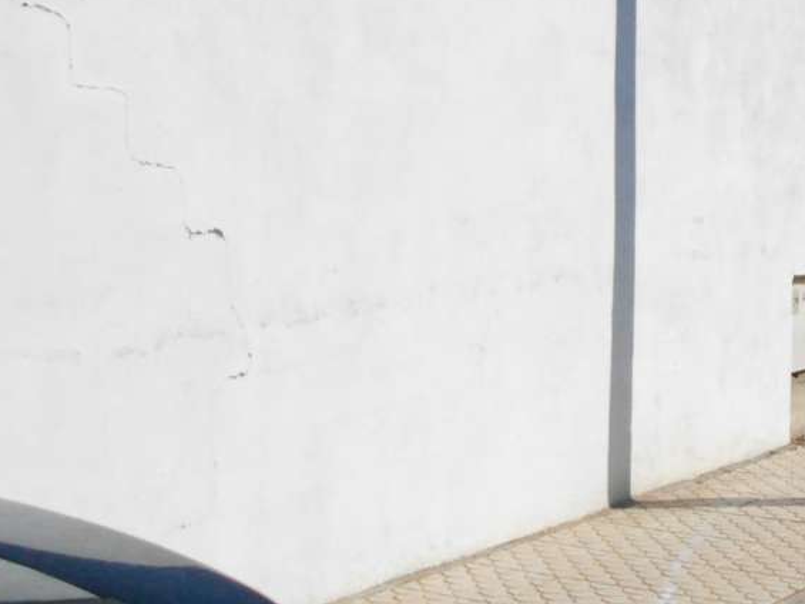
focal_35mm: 69
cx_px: 712
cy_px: 222
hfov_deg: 27.2
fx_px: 1605
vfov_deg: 21.3
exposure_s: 1/1250
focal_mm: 4.6
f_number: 8
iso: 400
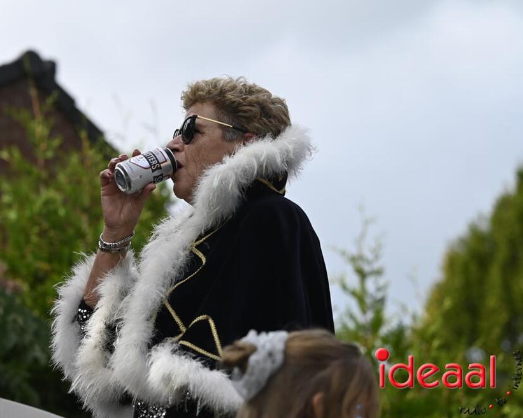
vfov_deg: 10.1
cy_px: 209
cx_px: 212
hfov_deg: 12.6
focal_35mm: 153
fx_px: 2367
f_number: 5
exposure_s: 1/1600
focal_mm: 135
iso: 320
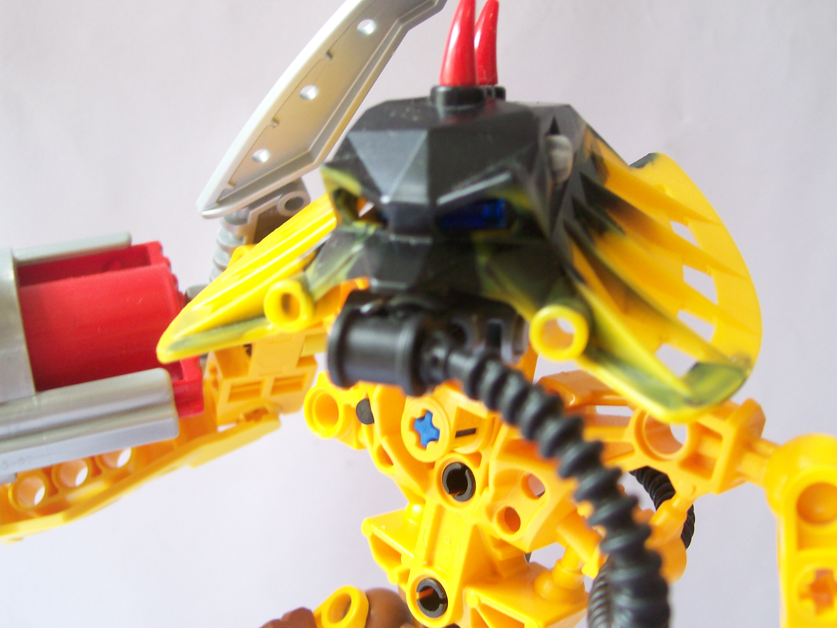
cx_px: 428
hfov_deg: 45.8
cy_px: 285
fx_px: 991
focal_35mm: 41
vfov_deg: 35.1
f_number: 2.7
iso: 81
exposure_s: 1/32
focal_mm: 6
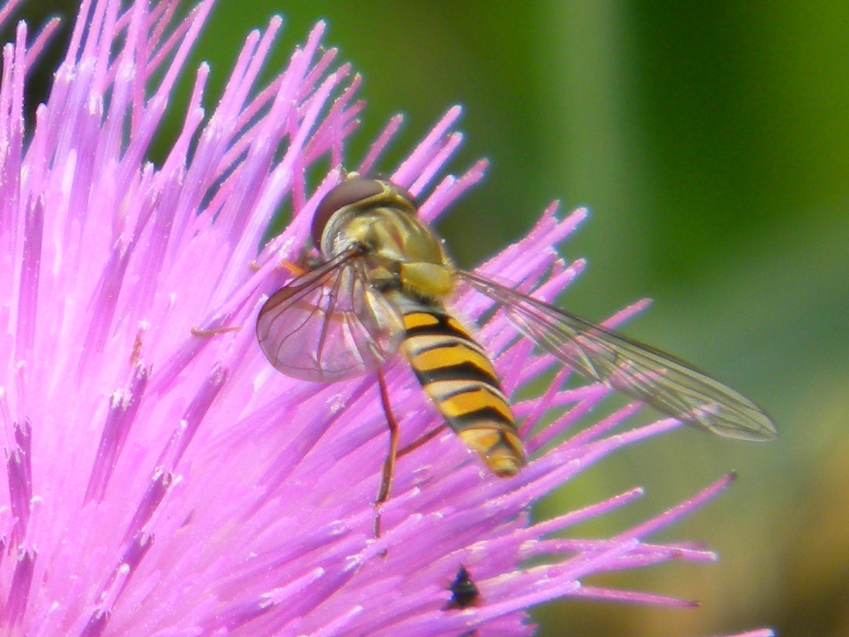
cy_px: 318
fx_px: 3630
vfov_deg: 10.0
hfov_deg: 13.3
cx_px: 424
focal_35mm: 148
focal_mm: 26.8
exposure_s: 1/78.6
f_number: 5
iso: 80
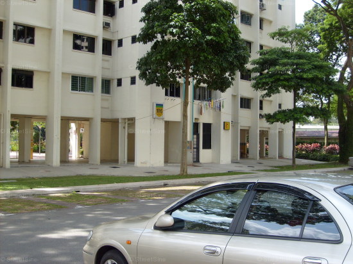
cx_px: 176
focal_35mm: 43
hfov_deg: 43.9
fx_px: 438
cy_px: 132
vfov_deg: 33.6
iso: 80
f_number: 3
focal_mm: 7.2
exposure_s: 1/350
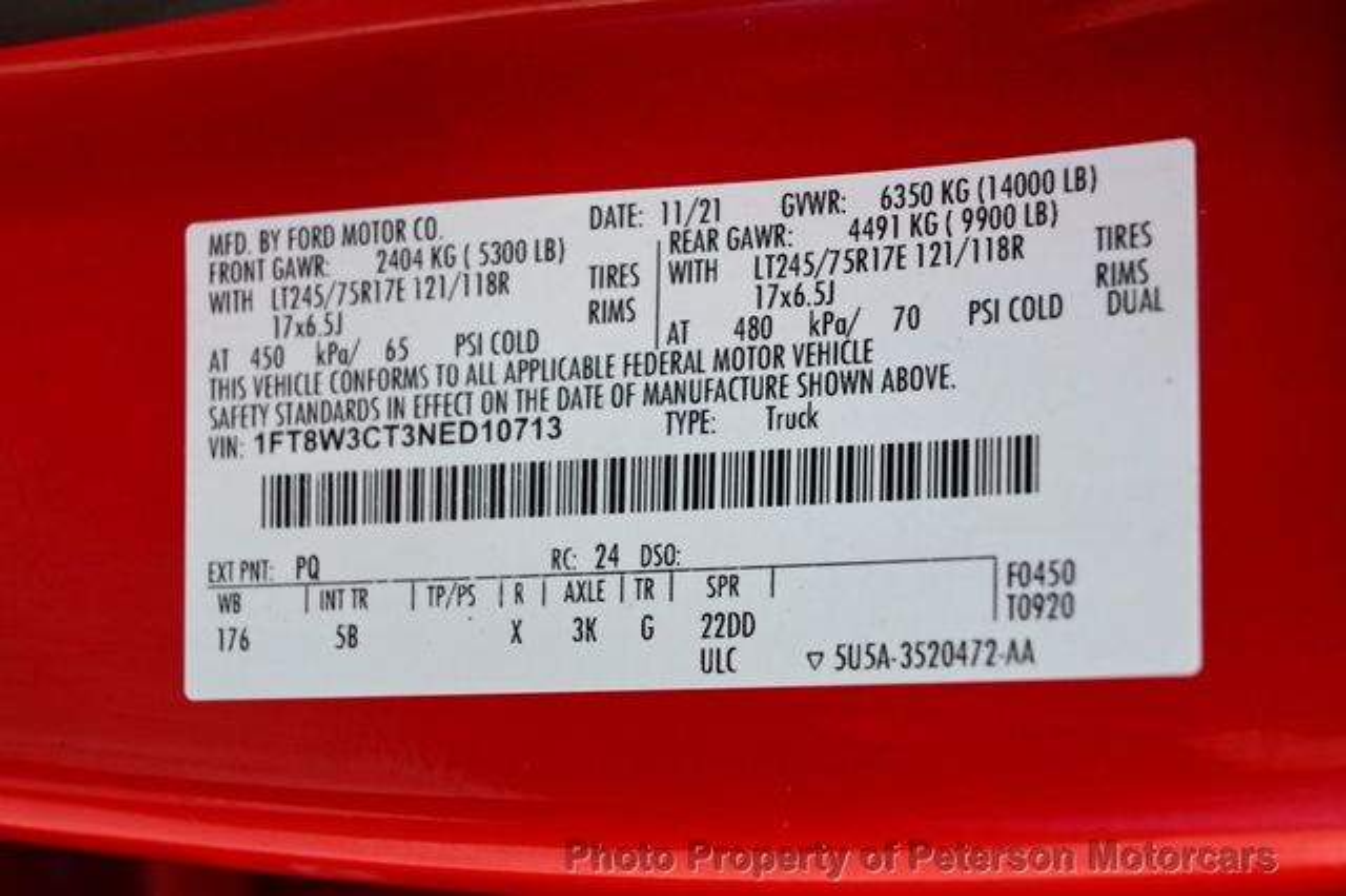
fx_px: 2354
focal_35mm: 63
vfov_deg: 21.5
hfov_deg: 31.9
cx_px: 673
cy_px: 448
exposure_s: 1/60
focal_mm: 42
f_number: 5.6
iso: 200
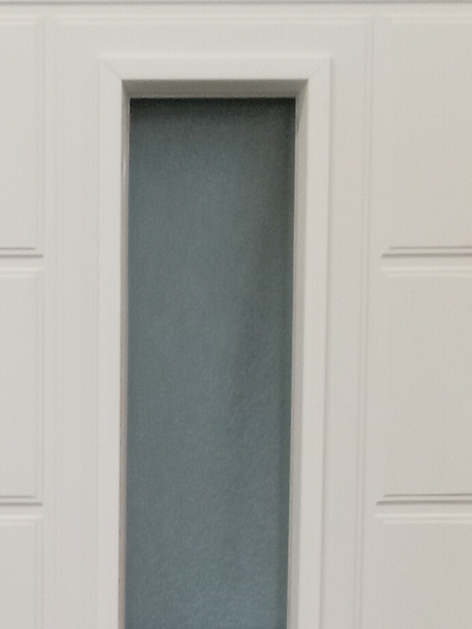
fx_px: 2181
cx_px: -5
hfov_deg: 12.2
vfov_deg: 15.0
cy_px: 998
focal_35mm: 120
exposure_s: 1/25
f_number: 1.8
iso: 604
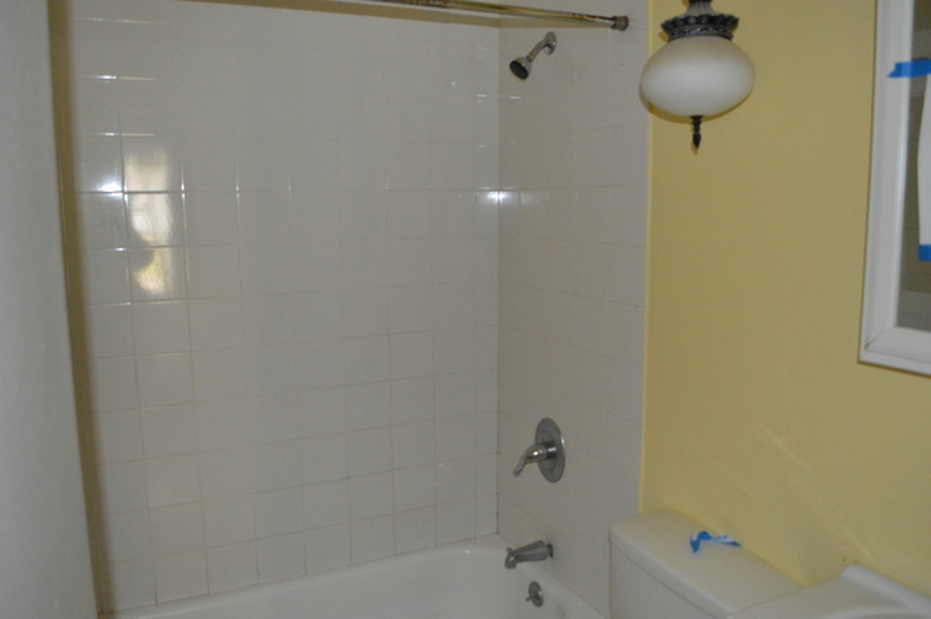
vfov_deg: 47.9
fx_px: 698
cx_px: 466
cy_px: 310
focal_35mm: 27
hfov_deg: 67.4
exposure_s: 1/60
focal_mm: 18
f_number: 3.5
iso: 3200
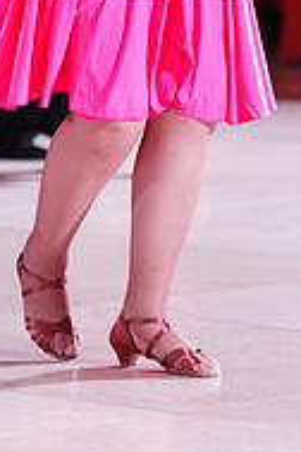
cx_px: 147
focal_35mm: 439
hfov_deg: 3.1
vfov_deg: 4.7
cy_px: -84
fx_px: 5505
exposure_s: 1/320
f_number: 2.8
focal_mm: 143
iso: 2000
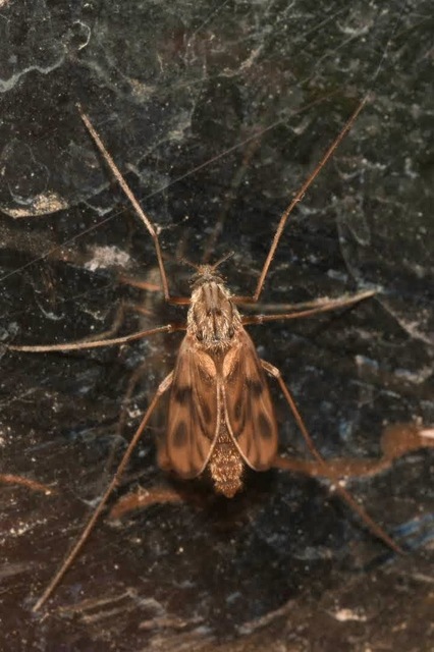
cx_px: 217
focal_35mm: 158
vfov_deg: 13.0
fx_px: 2851
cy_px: 326
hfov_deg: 8.7
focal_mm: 105
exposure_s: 1/60
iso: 100
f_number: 32
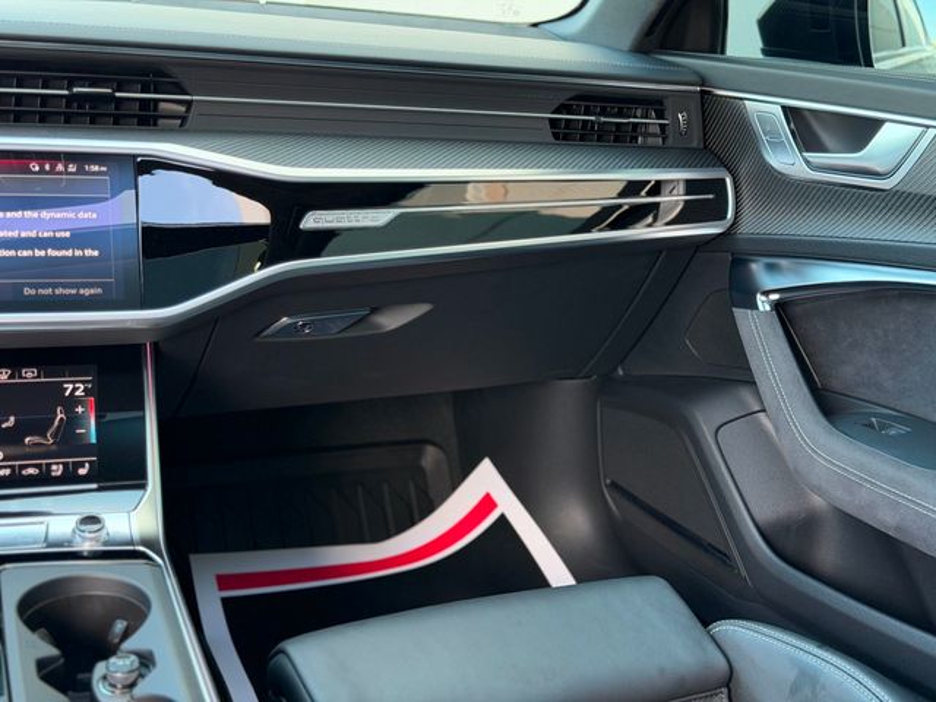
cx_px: 468
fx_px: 1298
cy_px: 351
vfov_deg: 30.3
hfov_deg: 39.7
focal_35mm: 48
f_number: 1.78
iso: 125
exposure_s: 1/67
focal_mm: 6.76
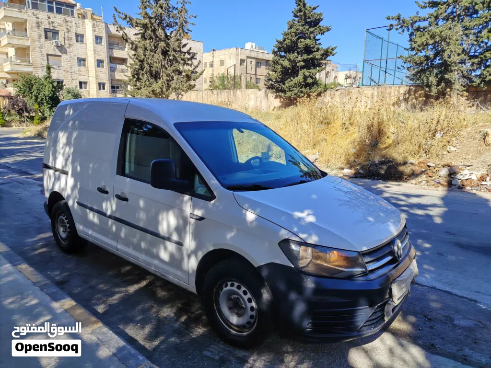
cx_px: 246
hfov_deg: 71.6
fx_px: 340
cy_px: 184
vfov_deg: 56.8
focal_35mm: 24
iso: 100
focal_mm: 5.25
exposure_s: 1/659
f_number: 1.75
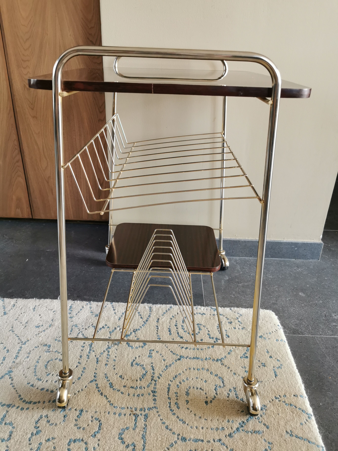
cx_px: 169
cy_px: 226
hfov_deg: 51.4
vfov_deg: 65.3
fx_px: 352
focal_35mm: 27
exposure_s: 1/100
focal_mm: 5.56
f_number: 1.6
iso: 125
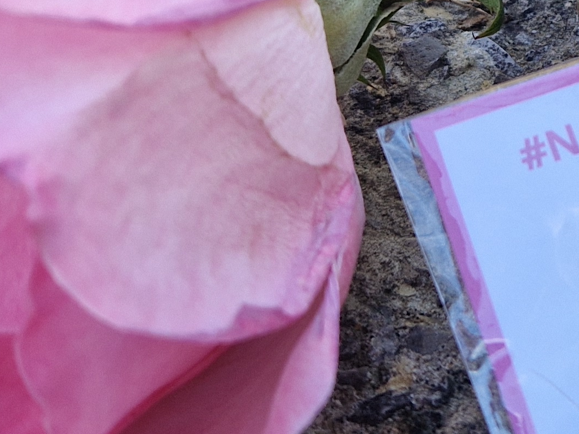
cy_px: -37
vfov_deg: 16.5
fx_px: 1455
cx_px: 695
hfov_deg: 21.0
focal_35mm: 87
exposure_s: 1/463
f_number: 1.8
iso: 50
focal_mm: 5.4
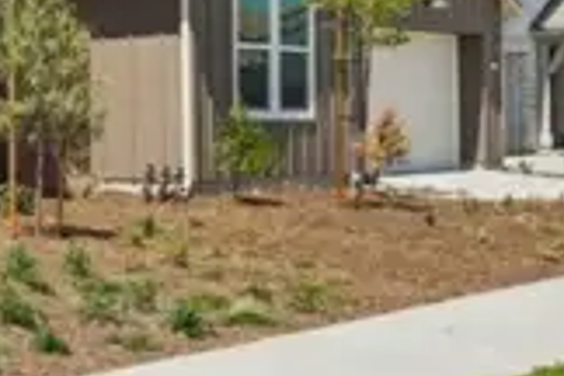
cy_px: 115
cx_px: -397
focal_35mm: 90
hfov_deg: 18.6
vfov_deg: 15.2
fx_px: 1410
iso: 100
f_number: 8
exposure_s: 1/350
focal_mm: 19
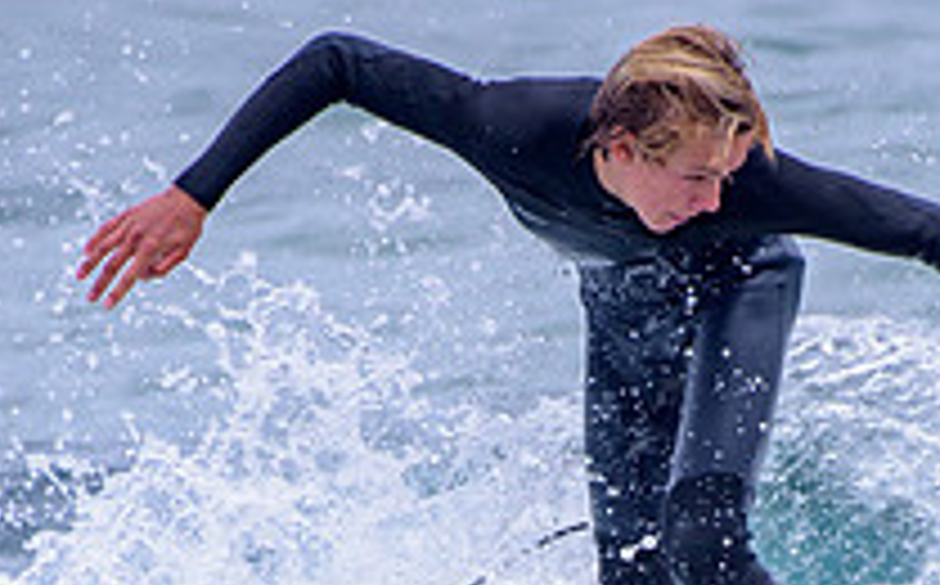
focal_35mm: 1738
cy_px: 691
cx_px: 691
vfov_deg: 0.8
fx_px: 44464
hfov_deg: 1.2
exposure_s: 1/2000
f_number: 5.6
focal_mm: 500
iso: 160
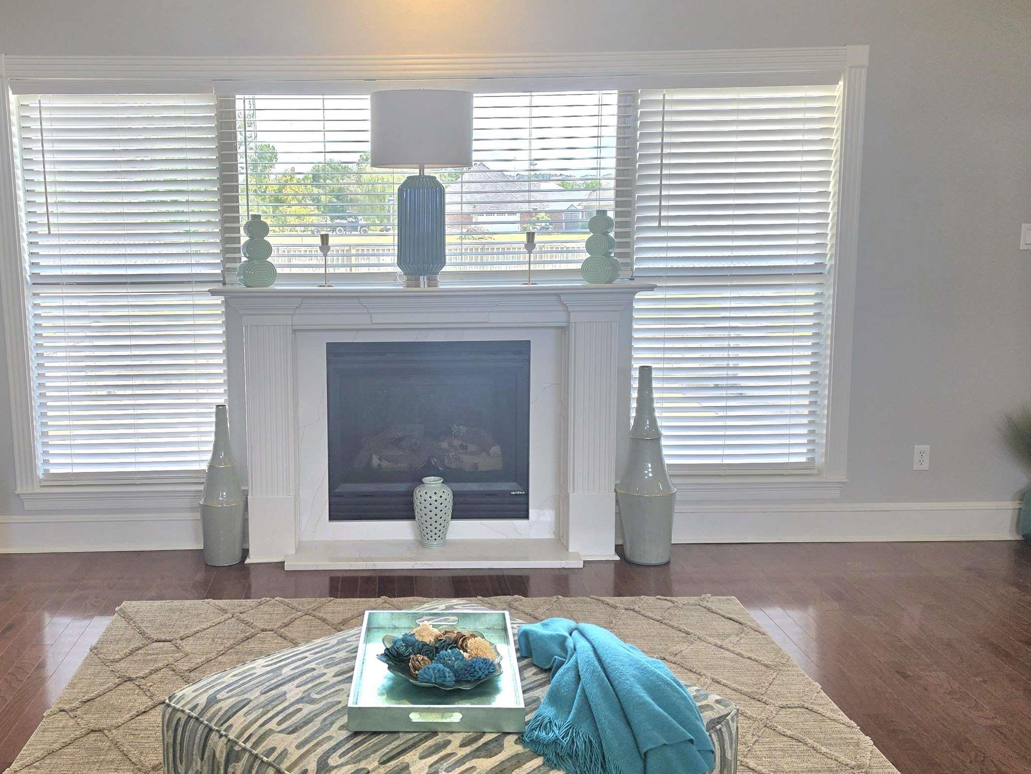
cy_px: 393
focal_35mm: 34
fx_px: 1013
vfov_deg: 41.8
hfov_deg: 53.5
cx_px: 406
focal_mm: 6.5
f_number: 1.4
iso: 16
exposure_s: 1/120
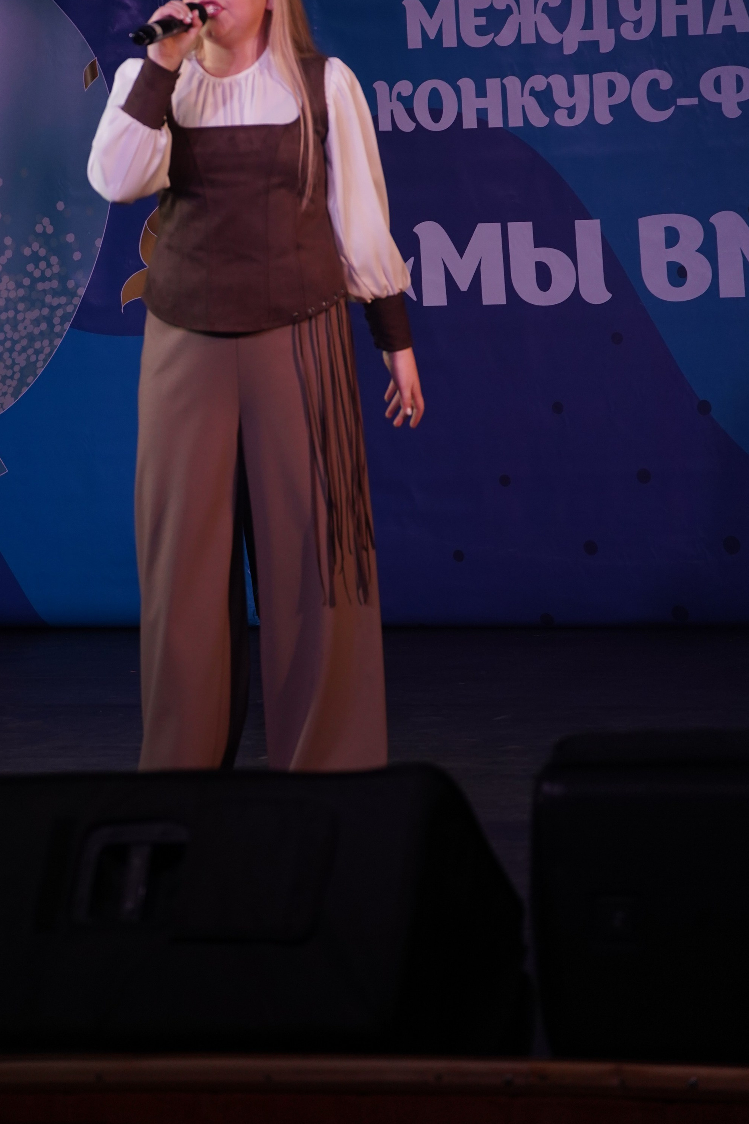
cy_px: 384
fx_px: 7582
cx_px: 300
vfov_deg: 8.5
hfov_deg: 5.7
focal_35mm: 243
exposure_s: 1/250
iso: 1600
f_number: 5.6
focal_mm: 177
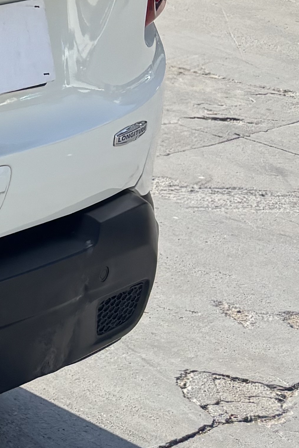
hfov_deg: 10.6
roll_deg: +0.7
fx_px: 1270
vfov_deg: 19.7
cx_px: -519
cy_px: 63
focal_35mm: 102
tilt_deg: -15.5
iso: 50
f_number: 1.6
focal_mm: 5.96
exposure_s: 1/2571
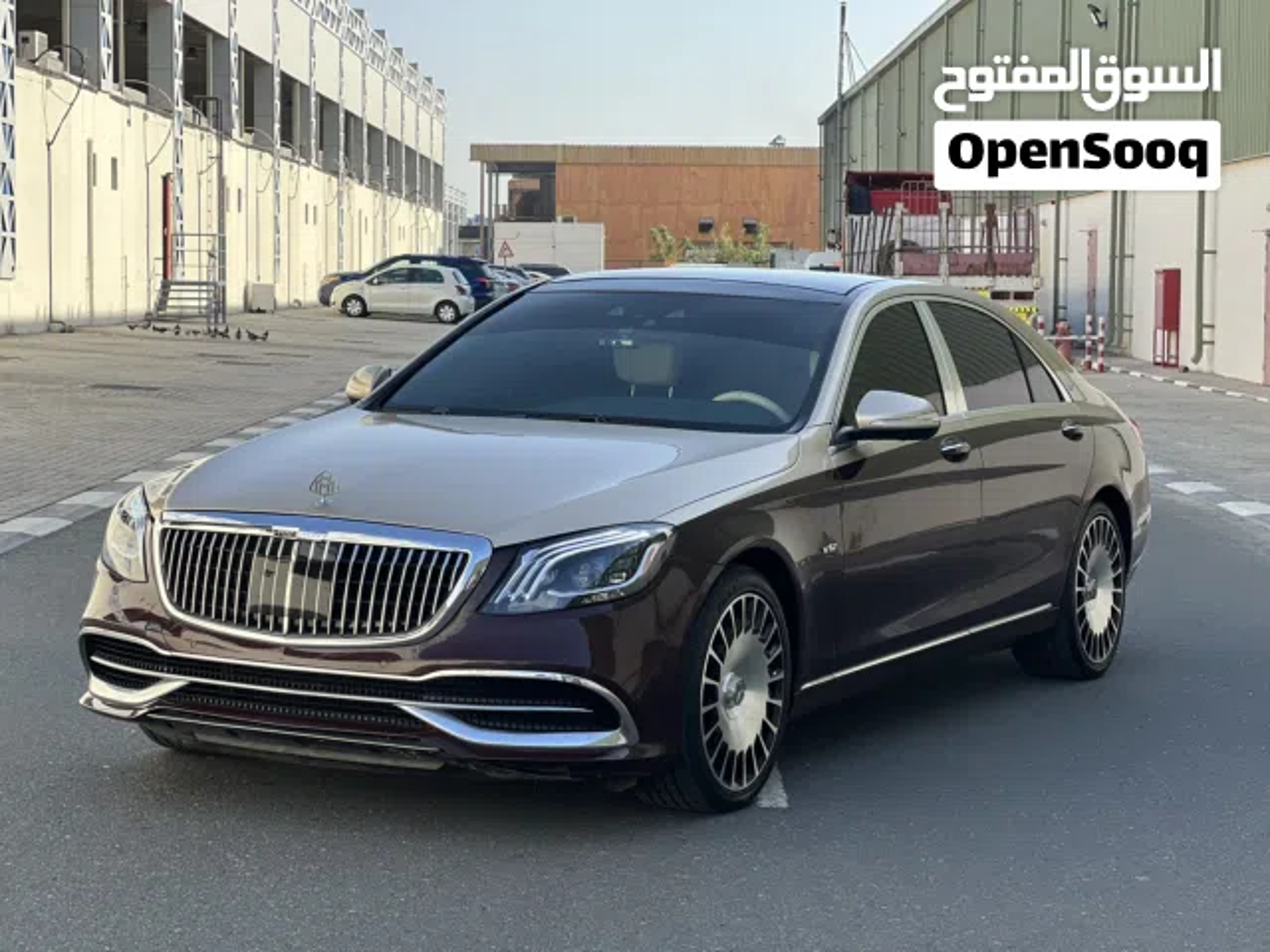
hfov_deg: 25.3
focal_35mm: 77
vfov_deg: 19.1
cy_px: 476
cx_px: 635
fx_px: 2825
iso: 32
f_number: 2.8
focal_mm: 9
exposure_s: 1/295
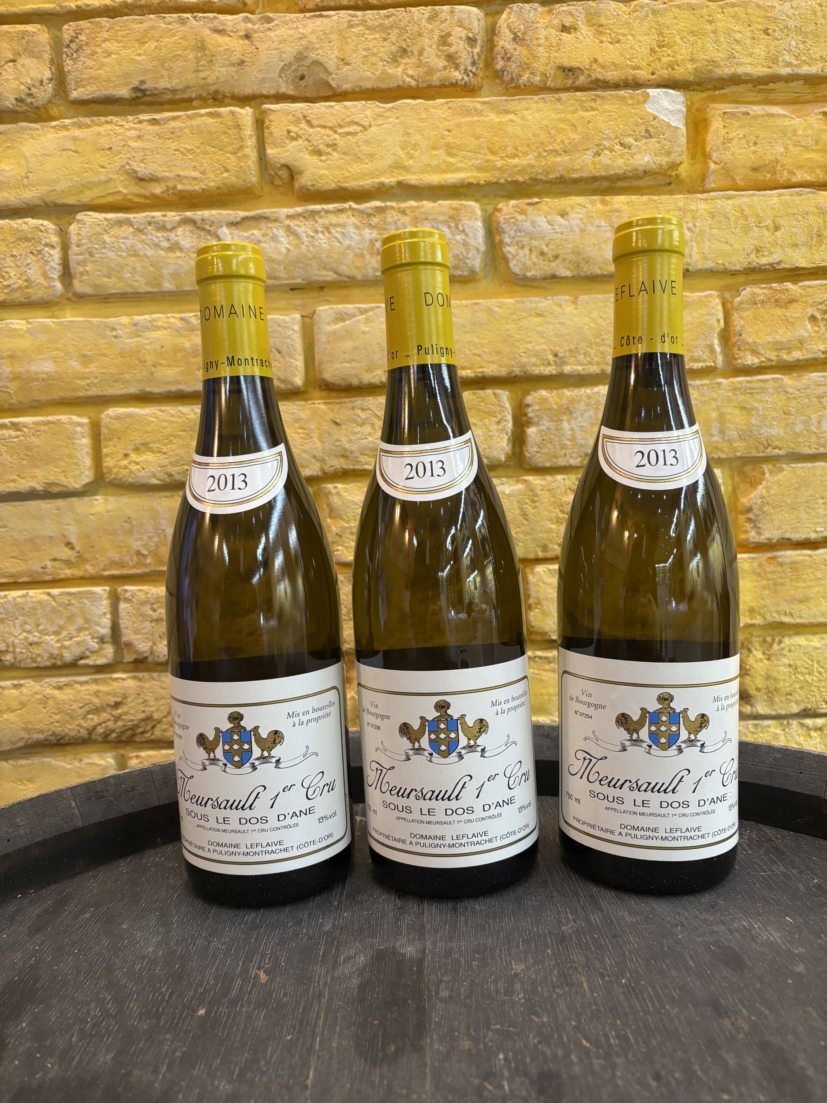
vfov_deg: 67.3
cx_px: 414
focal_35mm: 26
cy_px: 552
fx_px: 828
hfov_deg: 53.1
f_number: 1.6
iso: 320
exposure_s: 1/50
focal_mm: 5.96
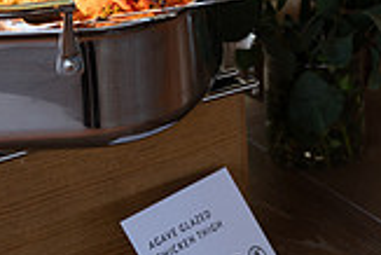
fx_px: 1695
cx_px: 407
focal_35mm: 160
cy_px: -21
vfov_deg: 8.5
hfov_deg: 12.6
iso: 100
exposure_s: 1/100
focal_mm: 45
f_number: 4
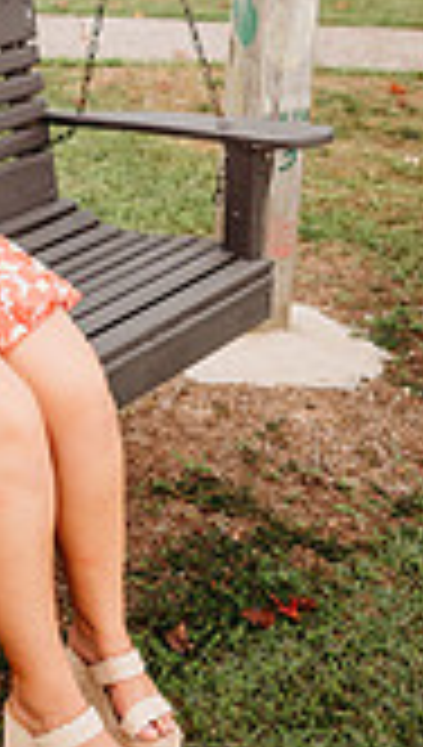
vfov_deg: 29.8
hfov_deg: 16.6
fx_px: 1349
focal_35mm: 68
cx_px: -158
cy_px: 94
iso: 200
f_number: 2.2
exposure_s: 1/500
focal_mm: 24
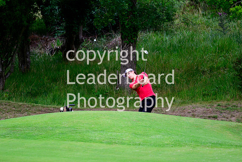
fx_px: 2689
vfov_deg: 3.4
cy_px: 81
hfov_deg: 5.2
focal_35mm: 400
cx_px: 121
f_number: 5.6
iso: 2000
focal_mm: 400
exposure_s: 1/2500
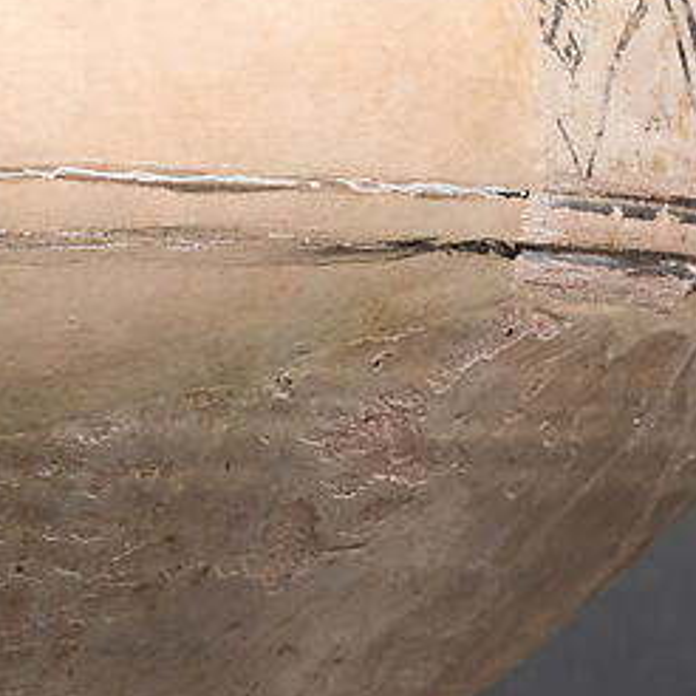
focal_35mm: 207
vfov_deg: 8.4
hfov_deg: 8.2
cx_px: -546
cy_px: 456
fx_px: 4709
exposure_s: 1/20
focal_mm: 50
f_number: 14
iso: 640
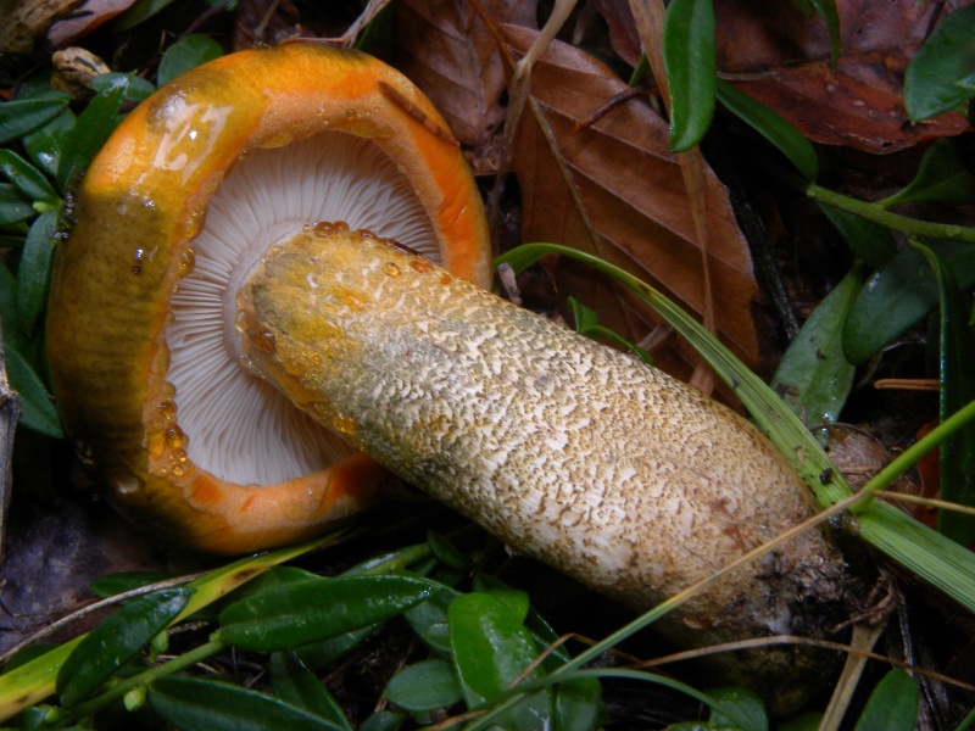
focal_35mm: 46
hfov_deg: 41.2
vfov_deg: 31.5
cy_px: 366
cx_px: 488
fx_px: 1296
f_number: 8
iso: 106
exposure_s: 1/14.7
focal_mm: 8.2
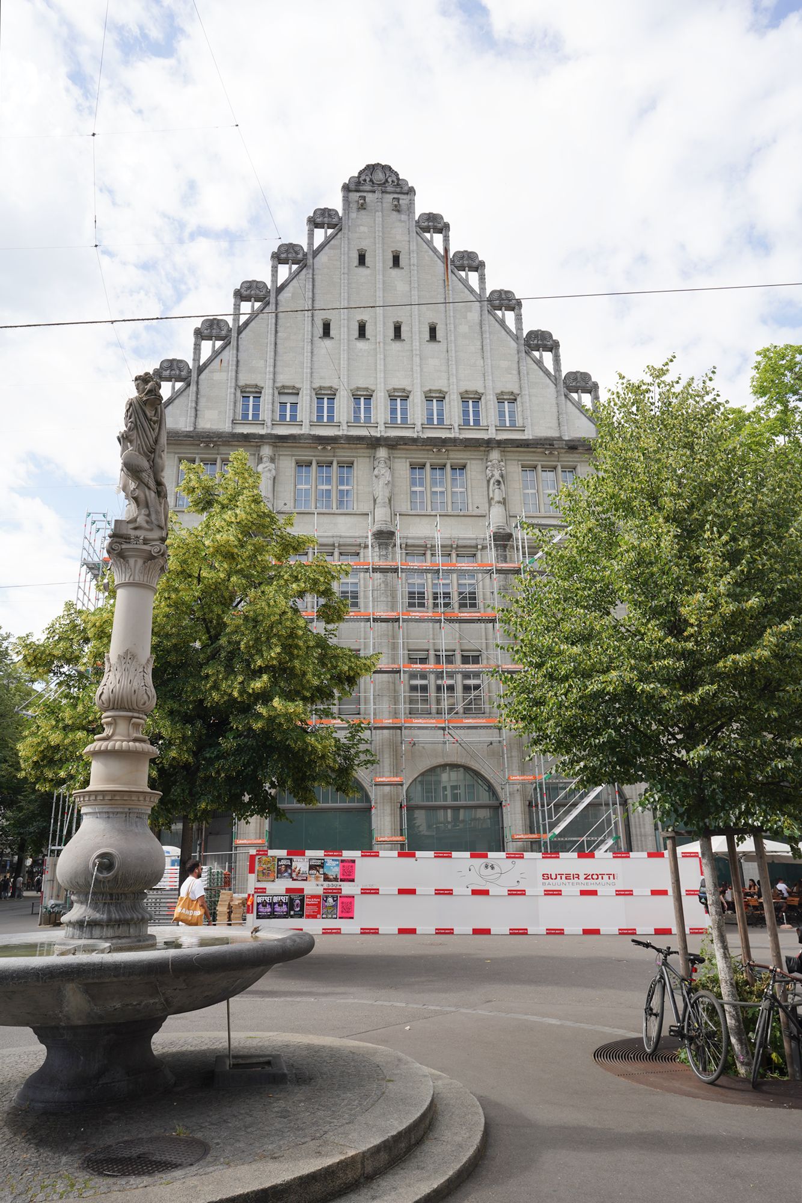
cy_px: 602
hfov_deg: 53.1
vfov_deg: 73.7
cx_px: 401
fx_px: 802
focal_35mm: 24
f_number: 10
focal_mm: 24
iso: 100
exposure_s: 1/100
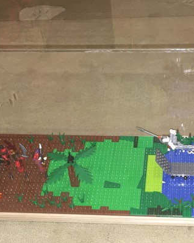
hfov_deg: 23.7
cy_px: 161
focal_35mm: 64
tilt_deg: -46.4
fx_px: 460
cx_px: 136
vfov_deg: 29.4
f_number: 2.2
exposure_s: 1/17
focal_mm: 4.15
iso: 80
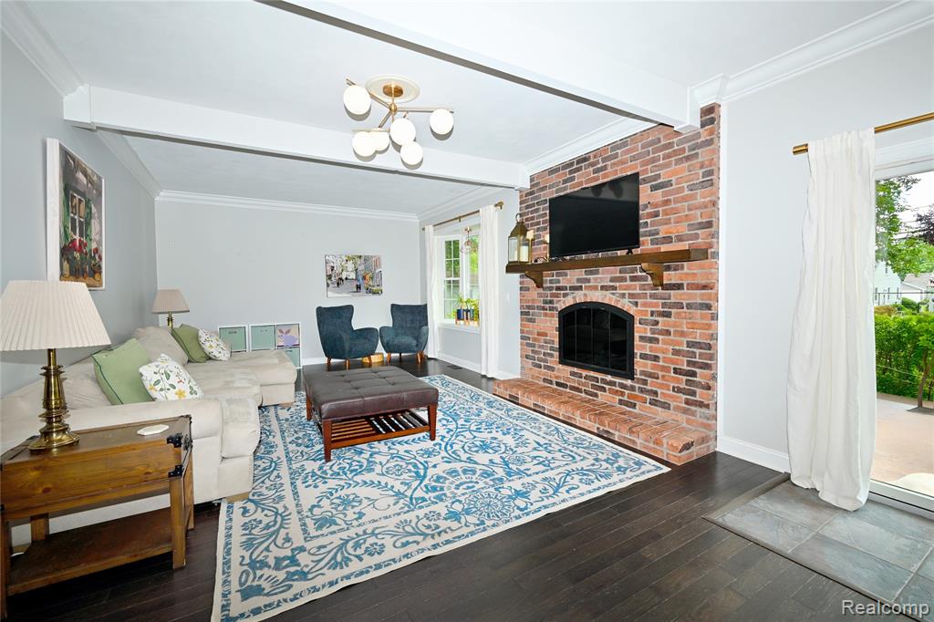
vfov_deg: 81.2
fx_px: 363
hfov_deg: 104.3
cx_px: 467
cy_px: 311
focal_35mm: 14
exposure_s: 1/60
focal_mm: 14
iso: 160
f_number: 7.1
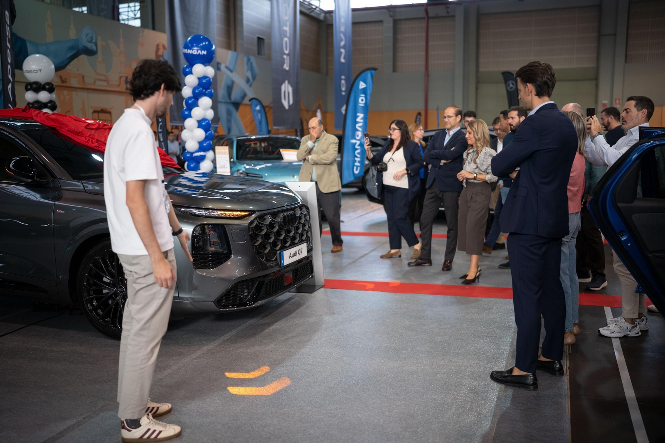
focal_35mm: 35
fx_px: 646
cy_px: 222
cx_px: 332
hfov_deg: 54.4
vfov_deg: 37.8
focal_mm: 35
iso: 320
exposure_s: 1/320
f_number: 1.4
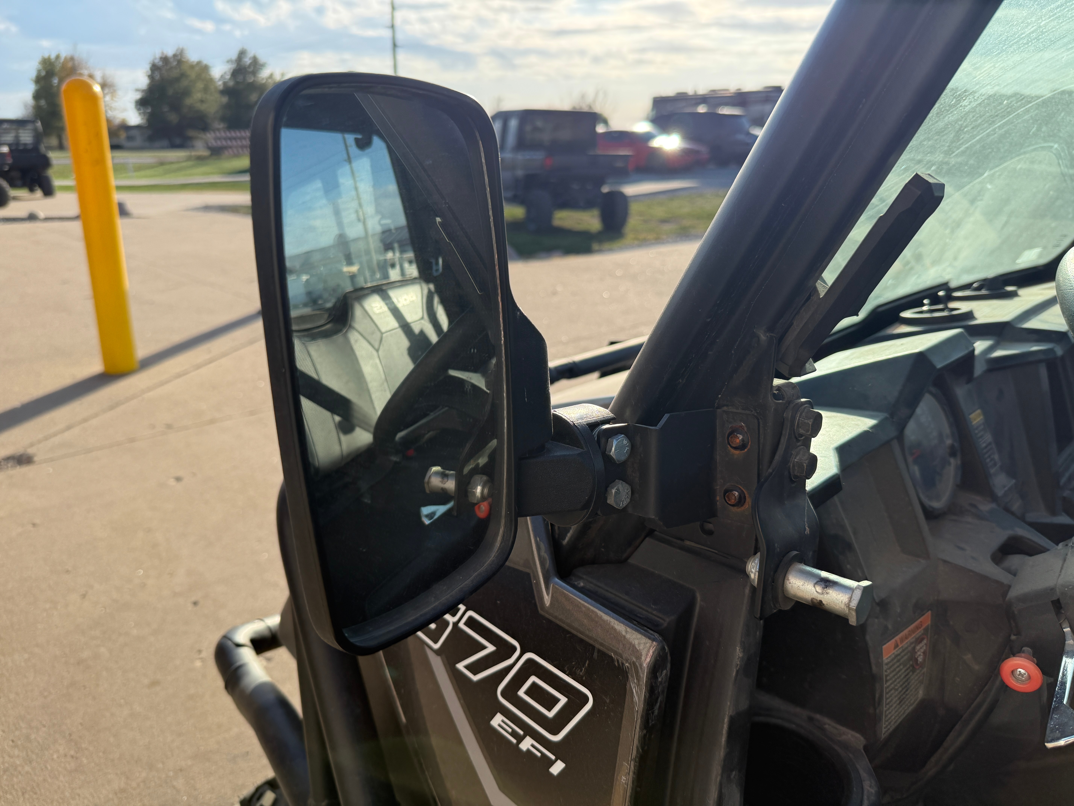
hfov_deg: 71.6
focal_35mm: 24
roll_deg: -0.2
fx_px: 745
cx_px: 537
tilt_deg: -18.6
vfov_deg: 56.8
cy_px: 403
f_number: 1.78
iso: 100
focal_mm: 6.76
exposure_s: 1/3145
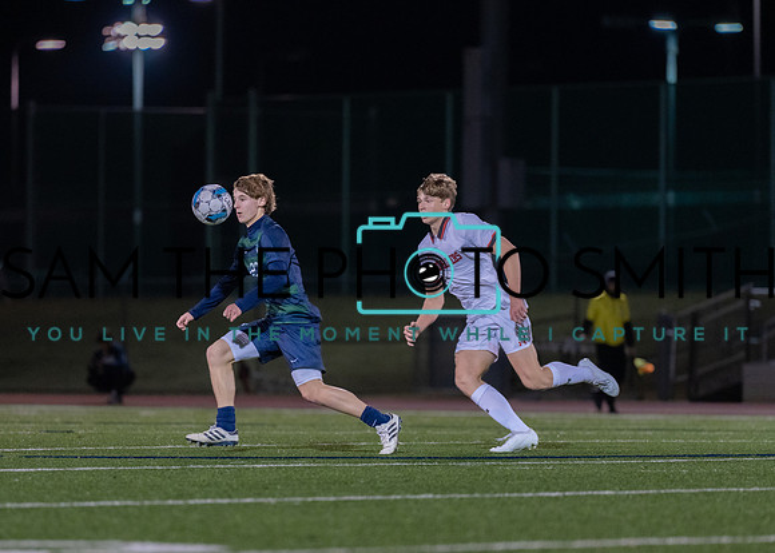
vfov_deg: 4.7
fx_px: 6673
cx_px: 378
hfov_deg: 6.6
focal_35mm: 303
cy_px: 351
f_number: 2.8
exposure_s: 1/1000
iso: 2500
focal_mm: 200
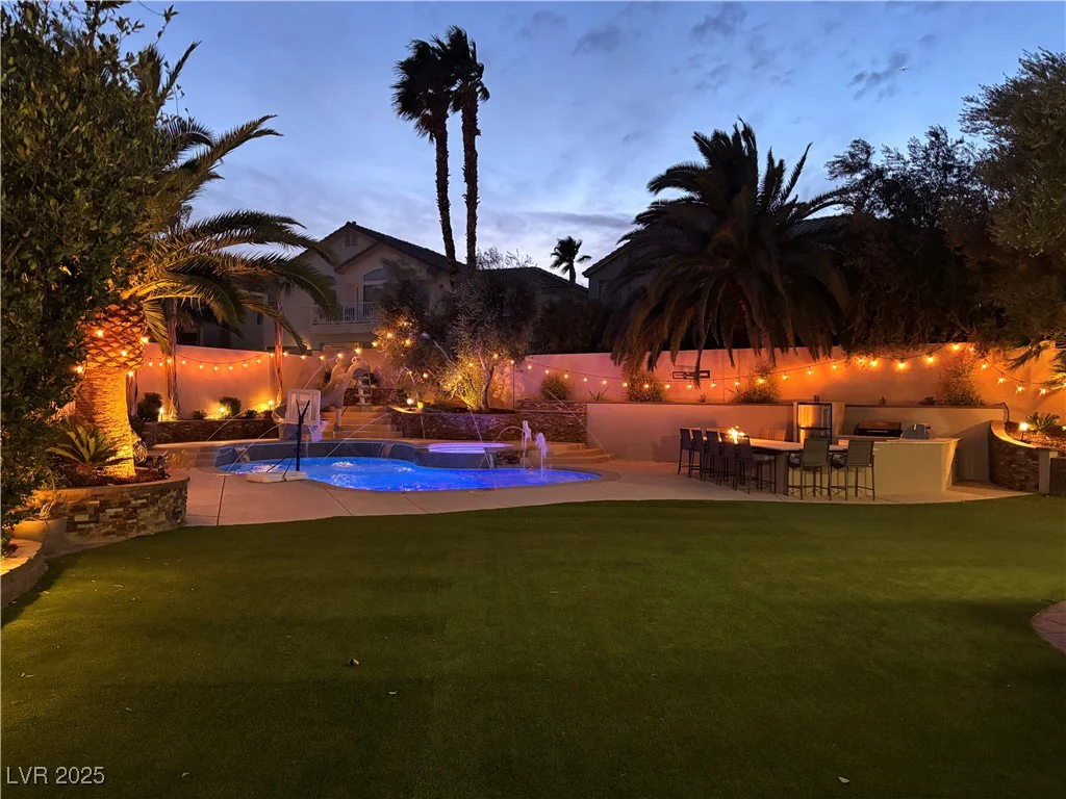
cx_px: 533
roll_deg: -0.7
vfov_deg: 53.1
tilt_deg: +0.4
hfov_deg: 67.3
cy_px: 400
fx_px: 801
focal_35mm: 26
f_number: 1.6
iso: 640
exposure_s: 1/30
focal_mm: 5.96
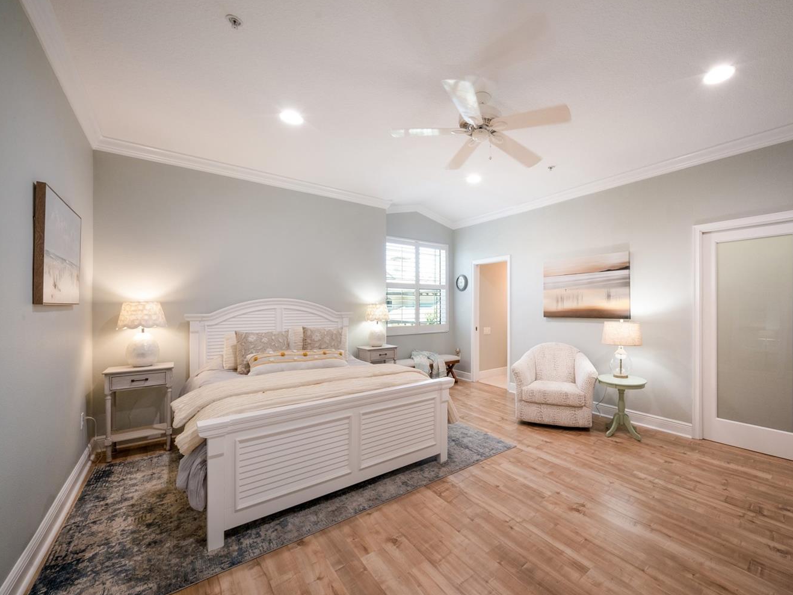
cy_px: 295
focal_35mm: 14
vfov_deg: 85.7
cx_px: 460
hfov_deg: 101.2
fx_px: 321
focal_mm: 12
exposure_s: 1/13
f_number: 10
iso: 900
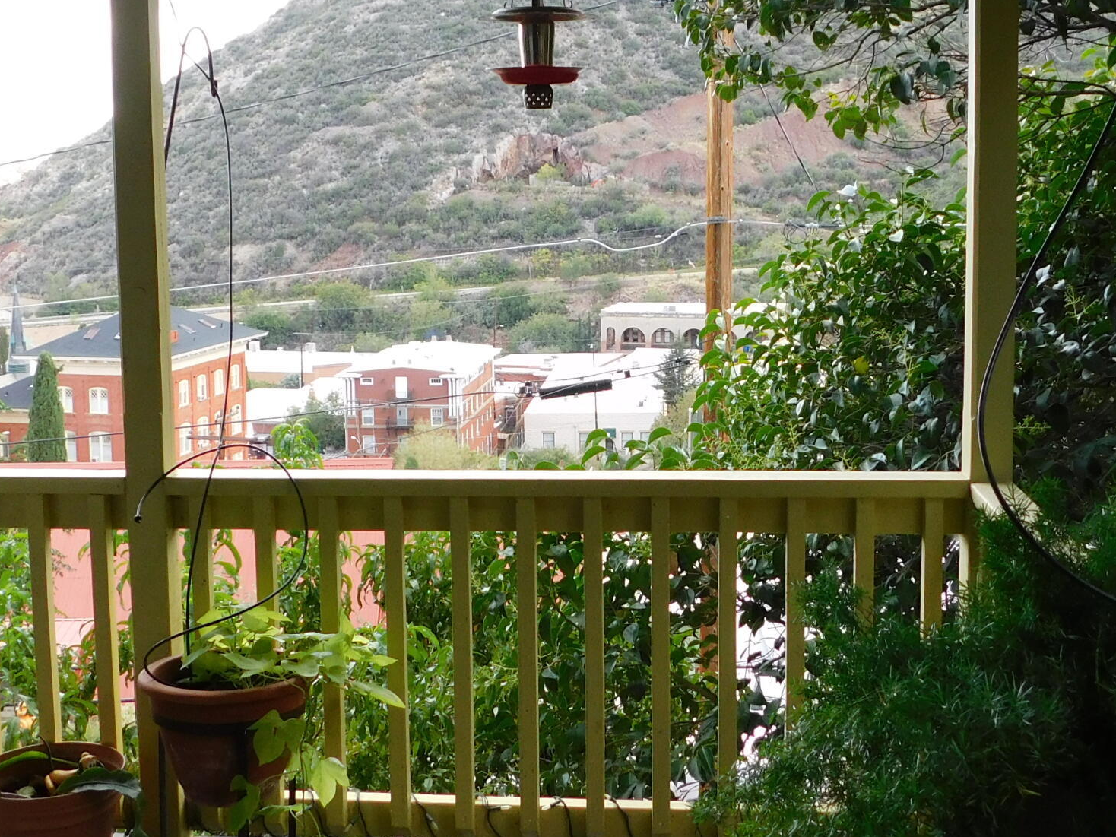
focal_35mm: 47
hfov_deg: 40.4
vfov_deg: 30.7
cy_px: 285
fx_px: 1515
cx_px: 558
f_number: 3
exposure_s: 1/250
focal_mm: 4
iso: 180
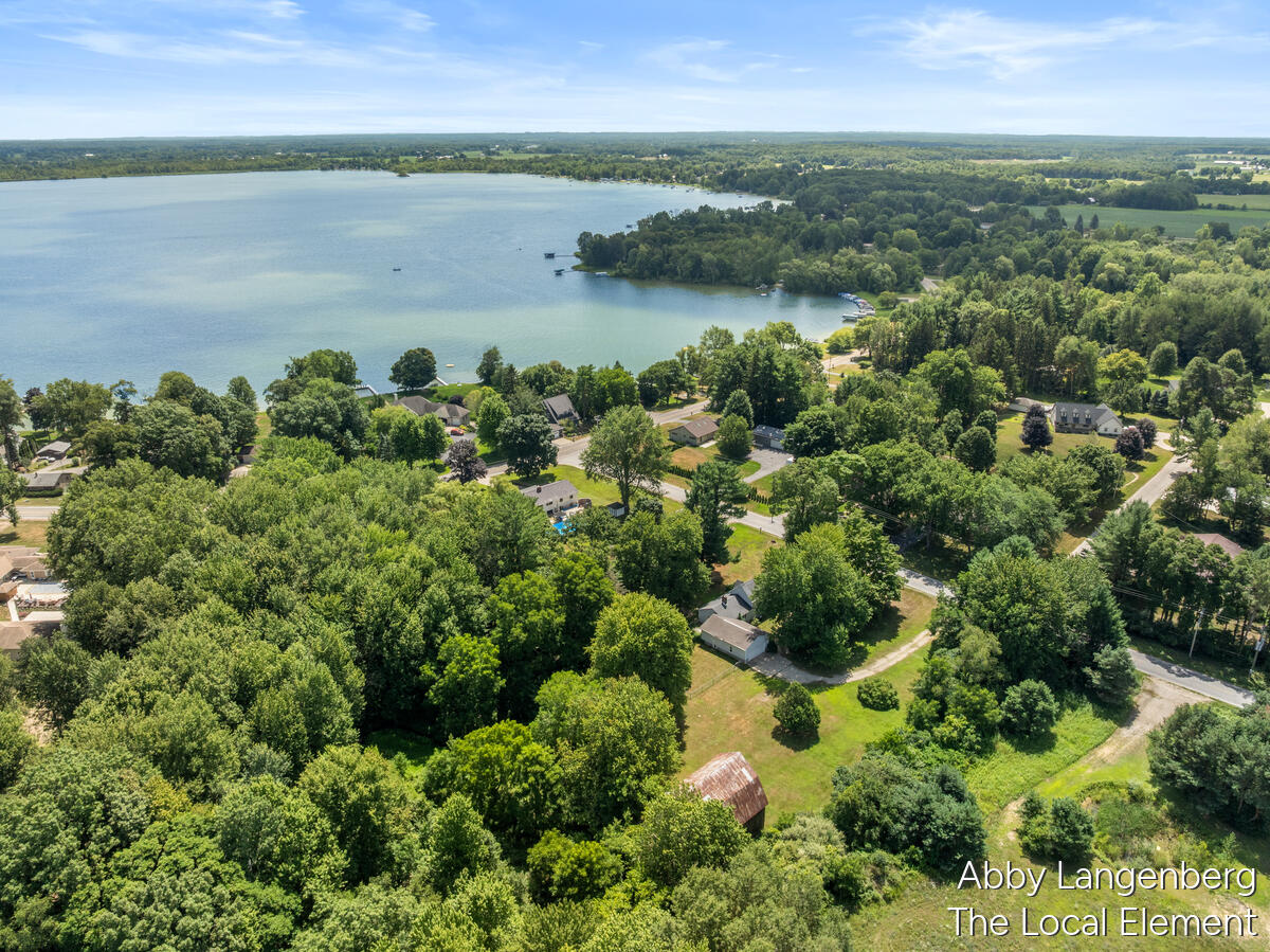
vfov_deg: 56.8
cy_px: 476
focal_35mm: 24
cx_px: 635
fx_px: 880
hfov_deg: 71.6
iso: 100
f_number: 8
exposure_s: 1/240
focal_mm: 12.29
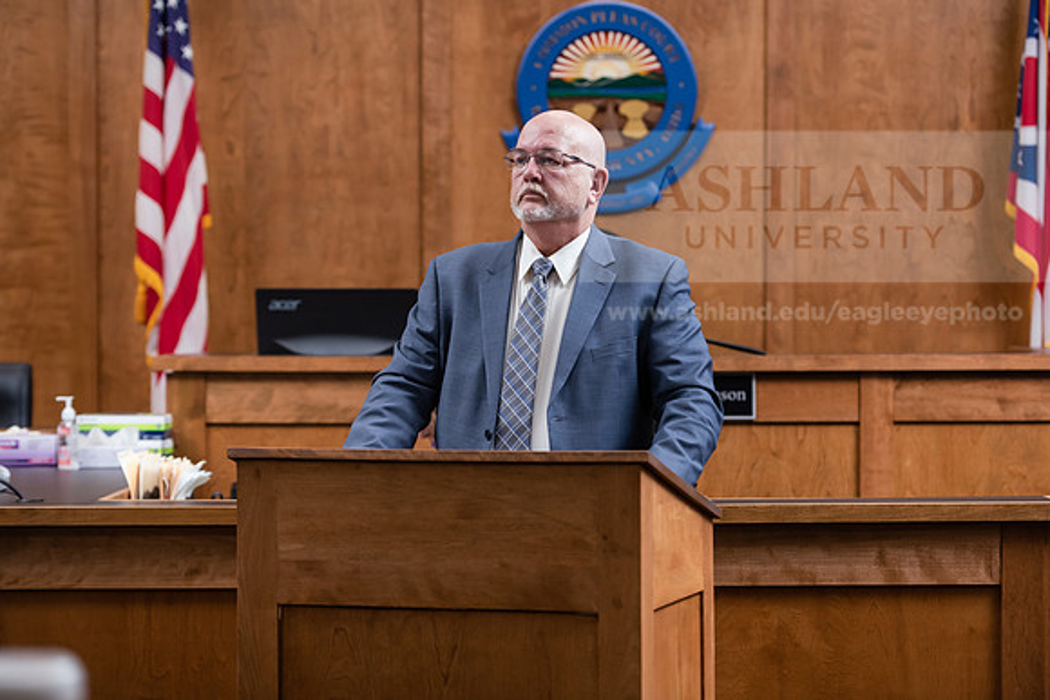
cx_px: 525
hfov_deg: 19.5
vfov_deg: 13.0
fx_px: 3063
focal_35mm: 105
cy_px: 350
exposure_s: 1/200
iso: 800
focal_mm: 105
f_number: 3.5
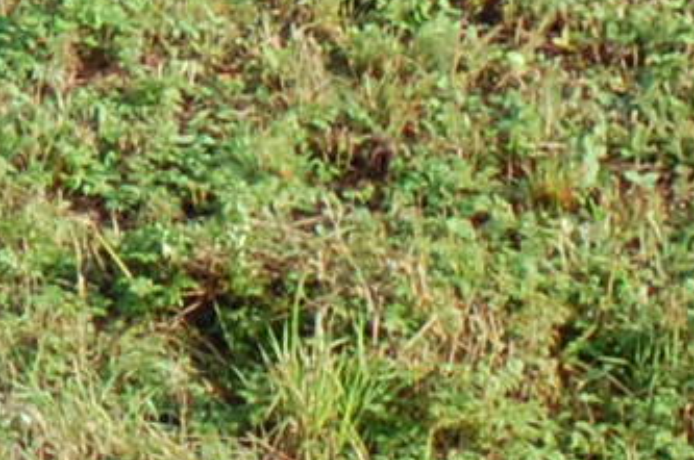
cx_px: -1296
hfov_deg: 2.9
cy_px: -637
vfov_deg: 1.9
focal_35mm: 711
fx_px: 13686
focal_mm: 70
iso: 400
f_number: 5
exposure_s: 1/400
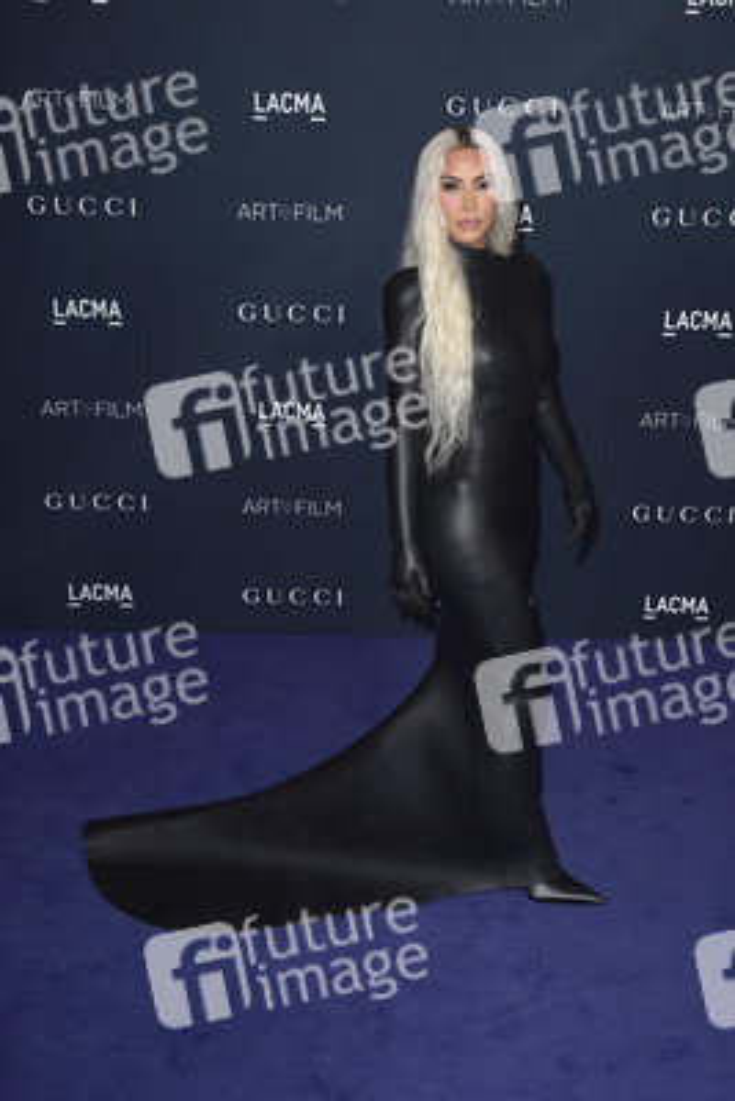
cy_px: 550
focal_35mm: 38
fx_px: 1163
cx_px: 368
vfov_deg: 50.7
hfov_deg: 35.1
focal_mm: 38
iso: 500
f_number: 6.3
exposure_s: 1/250
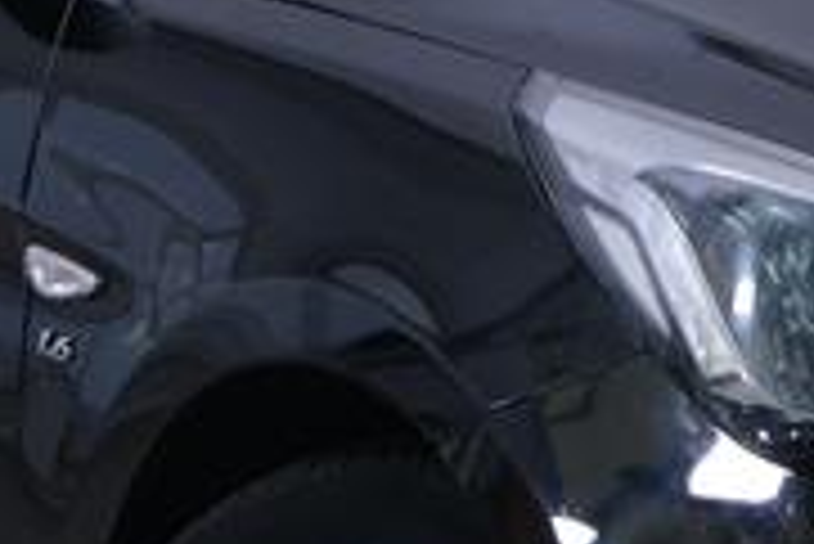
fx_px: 10477
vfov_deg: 3.0
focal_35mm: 463
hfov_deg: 4.4
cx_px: 670
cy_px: -256
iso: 800
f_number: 4
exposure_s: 1/180
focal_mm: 46.6
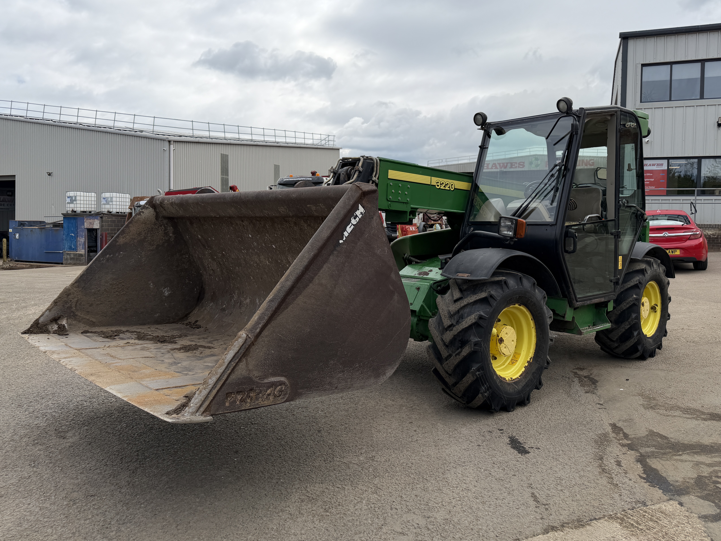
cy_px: 239
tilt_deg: -2.0
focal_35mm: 27
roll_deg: -0.6
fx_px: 562
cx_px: 369
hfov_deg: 65.3
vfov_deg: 51.2
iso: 80
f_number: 1.78
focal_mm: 6.76
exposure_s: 1/4975
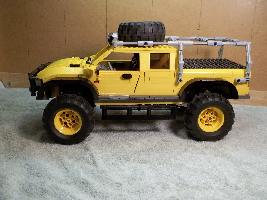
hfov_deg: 55.4
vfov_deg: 42.9
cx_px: 134
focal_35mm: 33
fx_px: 255
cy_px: 100
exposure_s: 1/40
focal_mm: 5.9
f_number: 3.3
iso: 64
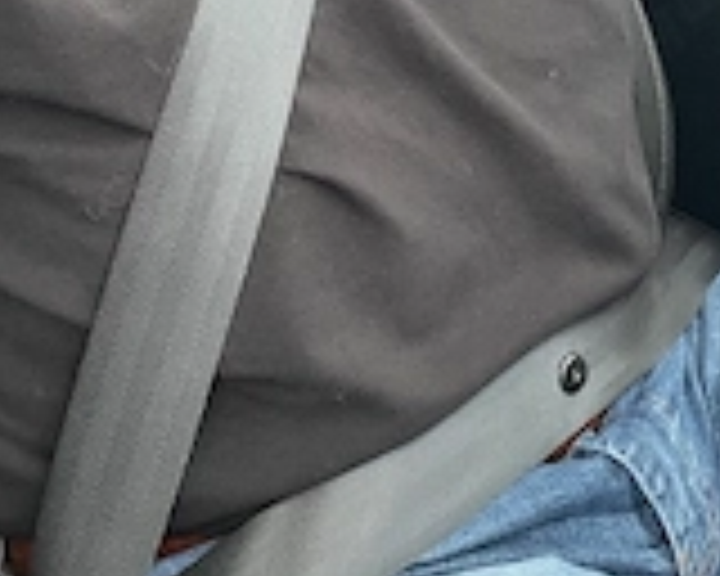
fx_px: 1556
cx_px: 454
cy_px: -14
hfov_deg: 26.0
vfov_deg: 20.3
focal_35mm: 73
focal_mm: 2.71
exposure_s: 1/101
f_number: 2.2
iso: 100
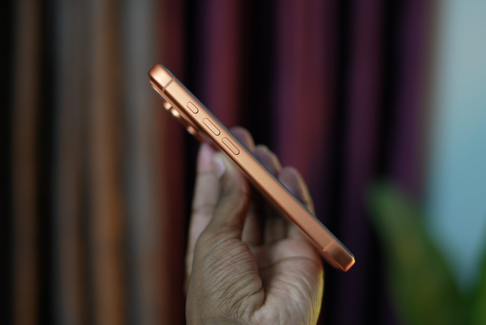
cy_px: 162
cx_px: 243
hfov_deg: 39.6
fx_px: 675
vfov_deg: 27.0
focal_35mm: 50
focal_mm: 50
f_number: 2.2
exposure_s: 1/100
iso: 320
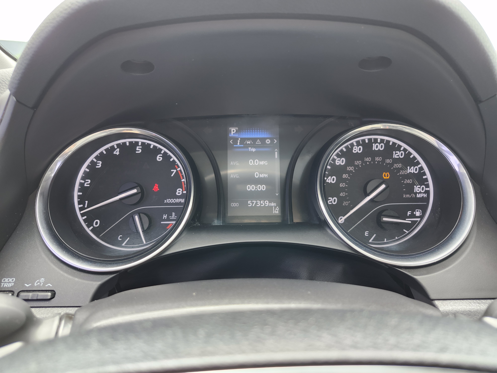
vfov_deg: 58.9
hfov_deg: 73.9
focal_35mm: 23
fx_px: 330
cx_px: 248
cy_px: 186
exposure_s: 1/180
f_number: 1.8
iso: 125
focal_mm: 5.54
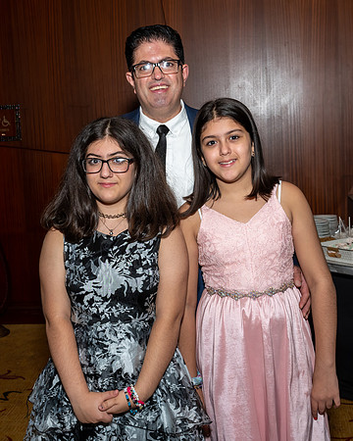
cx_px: 159
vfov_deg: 35.0
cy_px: 208
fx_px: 699
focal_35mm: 54
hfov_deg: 28.3
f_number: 6.3
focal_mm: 24
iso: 400
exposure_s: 1/250
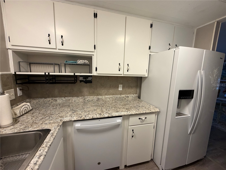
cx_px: 113
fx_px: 91
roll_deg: -1.0
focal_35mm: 14
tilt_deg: -7.6
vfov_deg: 85.7
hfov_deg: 102.1
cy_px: 85
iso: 200
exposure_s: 1/60
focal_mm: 2.22
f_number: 2.2
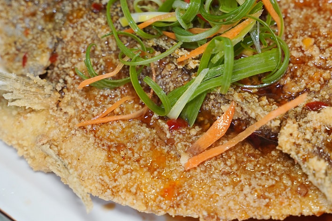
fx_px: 977
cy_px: 69
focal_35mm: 106
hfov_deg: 19.2
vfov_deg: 12.9
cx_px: 209
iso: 1000
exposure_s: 1/160
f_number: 4
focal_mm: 63
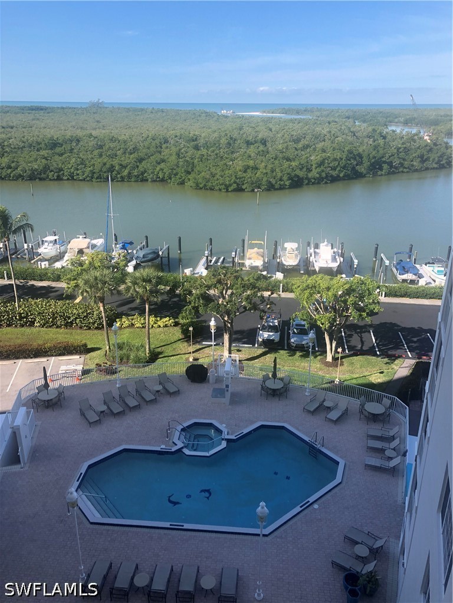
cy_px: 302
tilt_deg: -21.0
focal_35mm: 28
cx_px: 226
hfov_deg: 49.7
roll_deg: -0.1
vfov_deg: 63.4
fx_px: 489
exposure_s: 1/1143
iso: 20
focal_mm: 3.99
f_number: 1.8
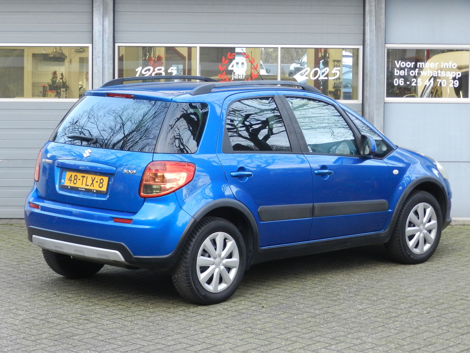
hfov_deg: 19.6
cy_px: 176
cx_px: 235
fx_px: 1358
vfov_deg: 14.8
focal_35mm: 100
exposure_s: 1/20
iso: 400
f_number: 4.6
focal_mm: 17.7
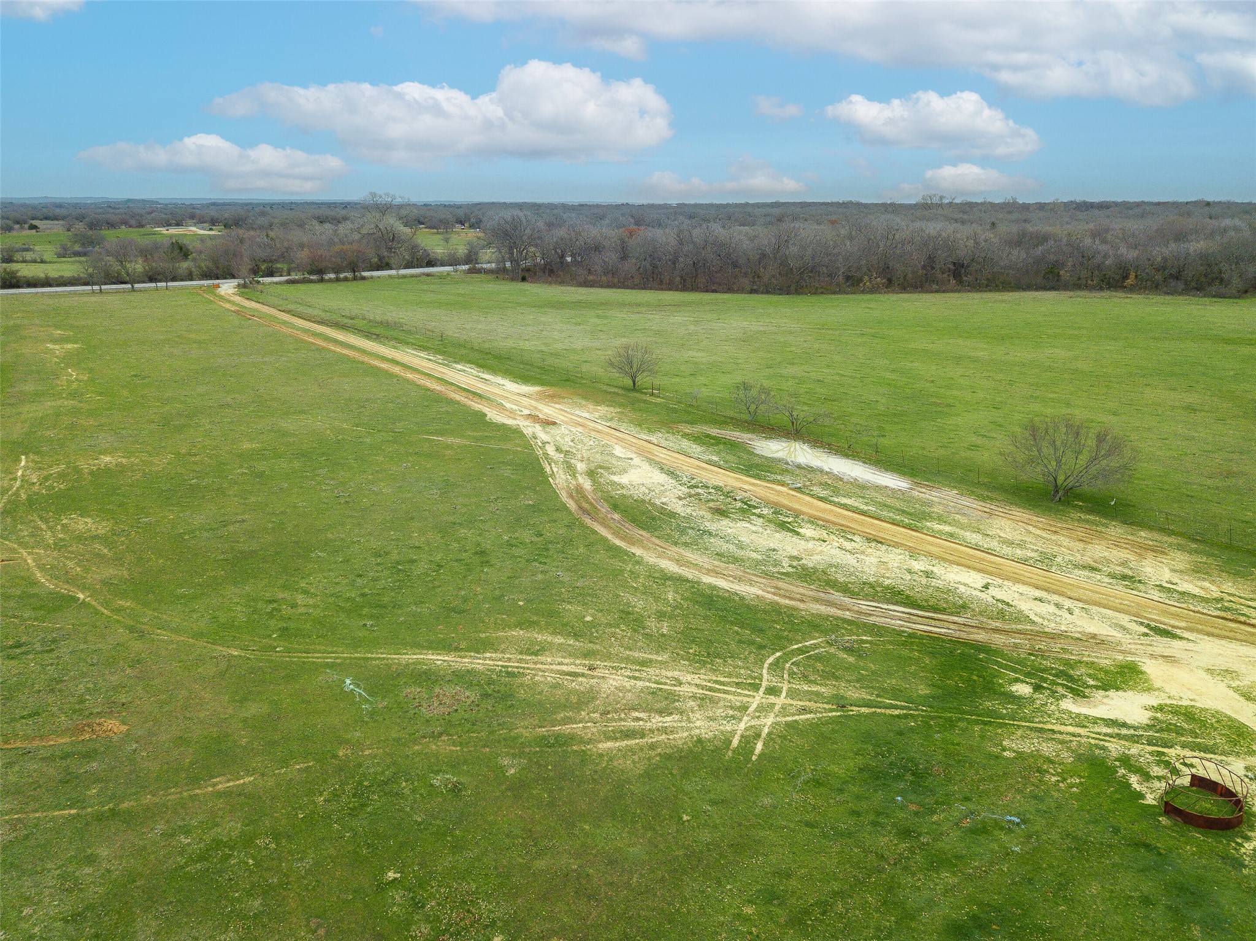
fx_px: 943
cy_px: 470
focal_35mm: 26
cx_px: 628
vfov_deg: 53.0
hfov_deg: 67.3
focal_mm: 4.73
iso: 100
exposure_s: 1/500
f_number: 2.2
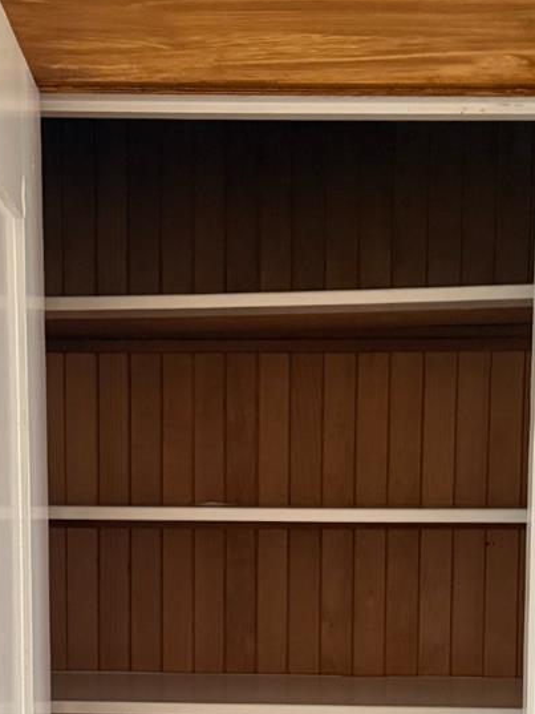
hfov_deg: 21.9
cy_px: 630
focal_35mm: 67
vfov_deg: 28.0
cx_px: 220
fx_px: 1380
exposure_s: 1/60
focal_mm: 6.76
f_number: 1.78
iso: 640
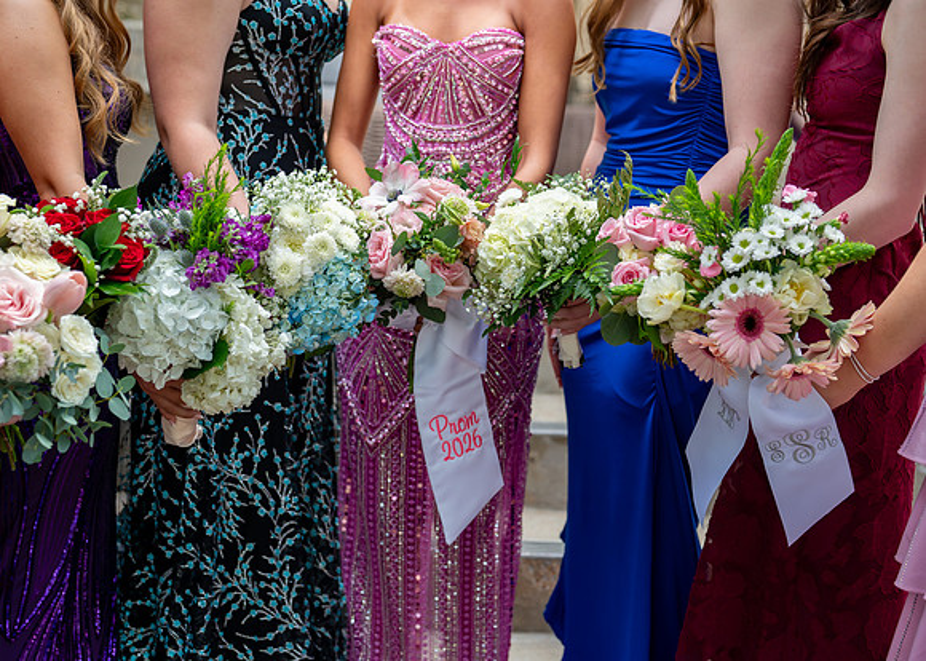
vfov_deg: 23.2
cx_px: 475
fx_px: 1611
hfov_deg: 32.1
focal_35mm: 61
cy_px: 307
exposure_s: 1/500
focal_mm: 50
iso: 640
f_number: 2.5
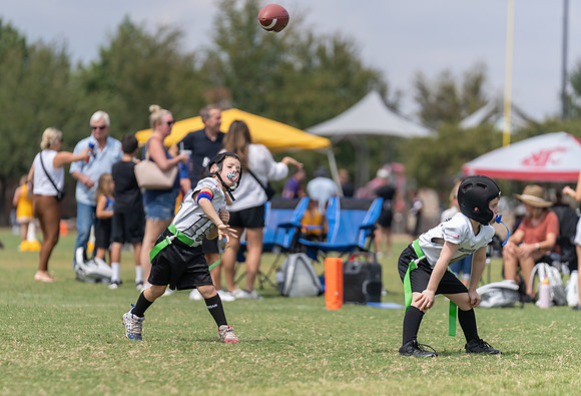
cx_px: 235
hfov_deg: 8.6
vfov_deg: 5.9
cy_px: 230
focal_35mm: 237
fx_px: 3855
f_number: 3.5
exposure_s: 1/1250
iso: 100
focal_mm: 200
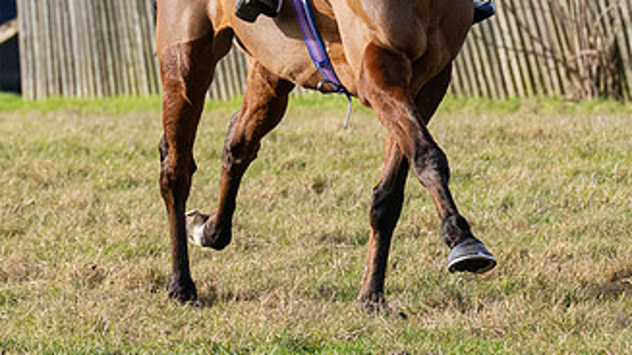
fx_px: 11966
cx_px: 401
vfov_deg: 1.7
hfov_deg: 3.0
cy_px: -52
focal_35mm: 714
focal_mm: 160
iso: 400
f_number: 5
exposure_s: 1/2000
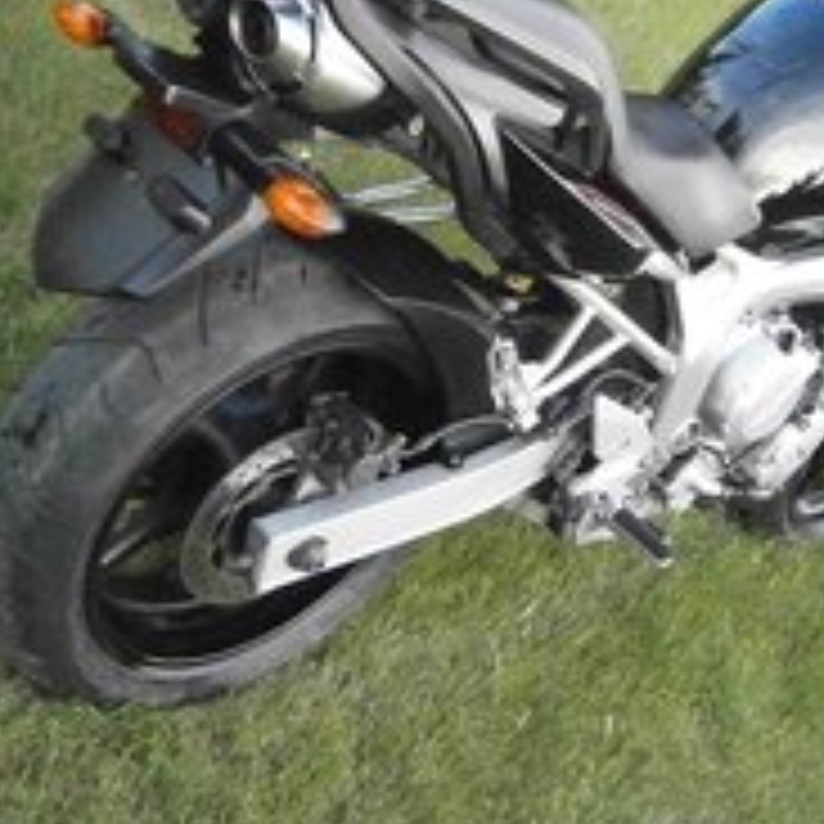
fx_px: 1616
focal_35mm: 60
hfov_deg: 28.6
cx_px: 396
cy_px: 230
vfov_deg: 28.3
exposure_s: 1/500
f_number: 2.9
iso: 1600
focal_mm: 5.5
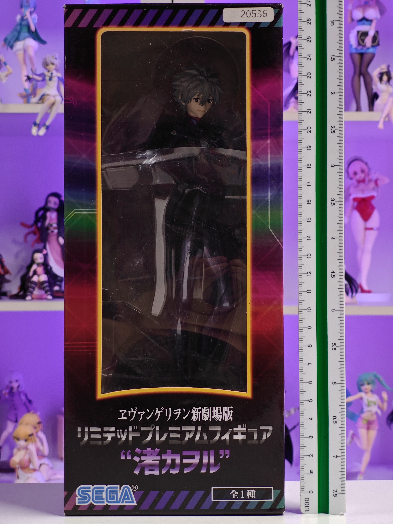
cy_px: 262
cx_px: 196
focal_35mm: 80
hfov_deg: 18.4
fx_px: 1211
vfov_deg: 24.4
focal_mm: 7.48
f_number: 2.4
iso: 400
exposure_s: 1/14.5
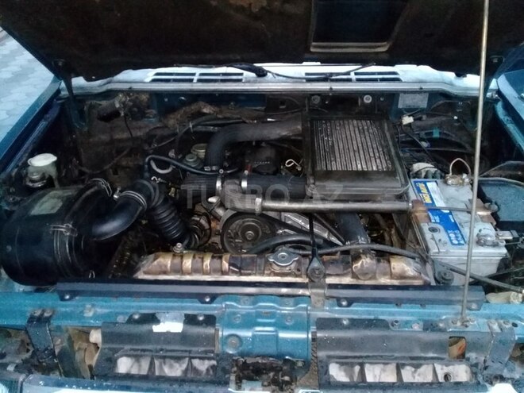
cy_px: 196
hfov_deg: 58.4
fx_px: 469
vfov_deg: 45.4
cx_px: 262
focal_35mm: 31
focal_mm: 3.3
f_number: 2.2
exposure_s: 1/25
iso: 640
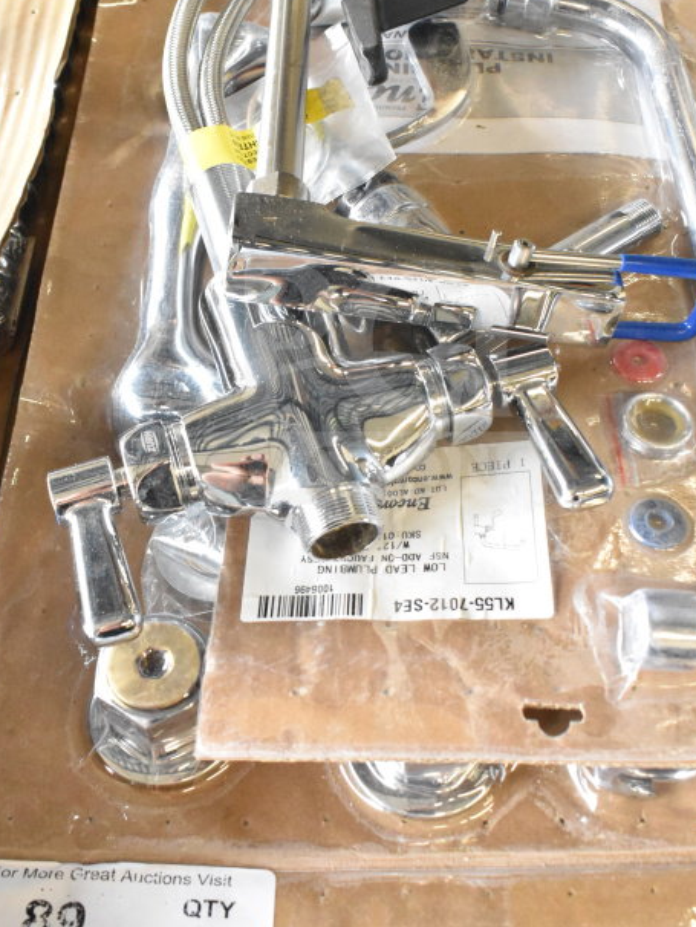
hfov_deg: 31.7
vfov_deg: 41.3
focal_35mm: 46
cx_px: 375
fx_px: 1225
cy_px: 383
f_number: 6.3
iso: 6400
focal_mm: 21
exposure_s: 1/400
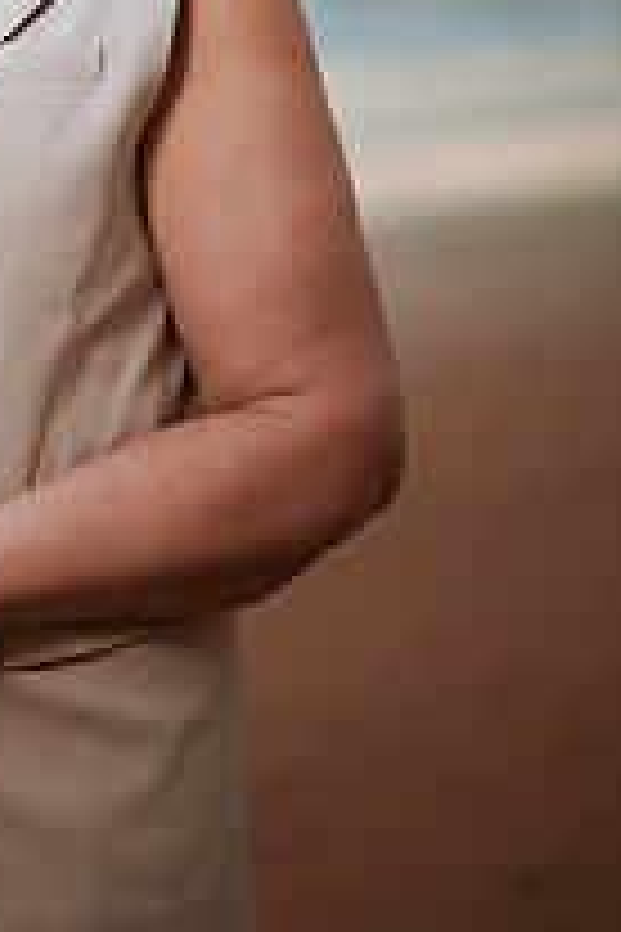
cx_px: -40
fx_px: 3260
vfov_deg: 16.0
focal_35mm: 126
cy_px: 5
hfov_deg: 10.8
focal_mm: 58
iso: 50
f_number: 1.4
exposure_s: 1/1250
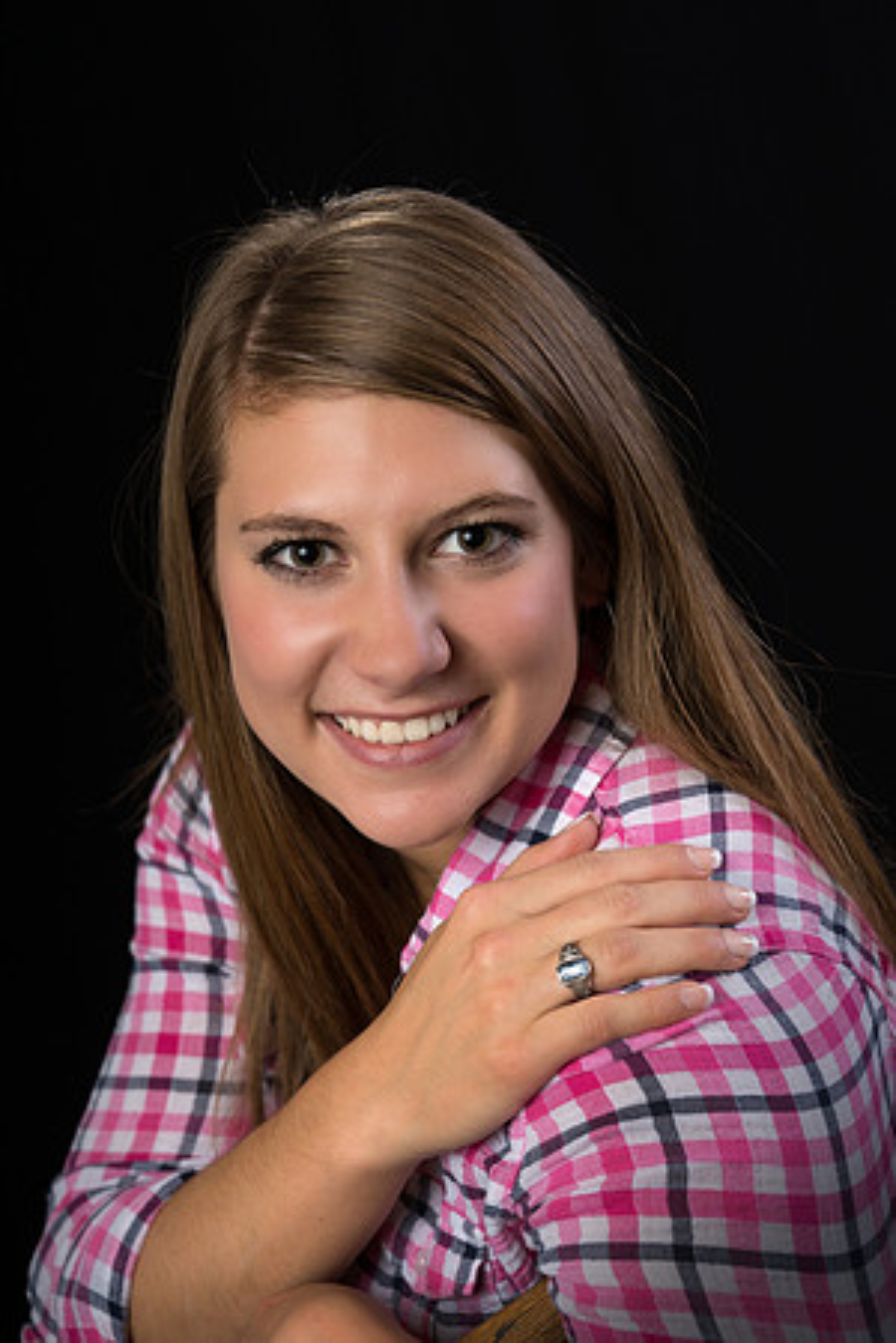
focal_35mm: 70
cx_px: 448
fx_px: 2613
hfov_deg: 19.5
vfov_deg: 28.8
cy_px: 672
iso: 100
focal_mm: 70
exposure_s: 1/160
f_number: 6.3
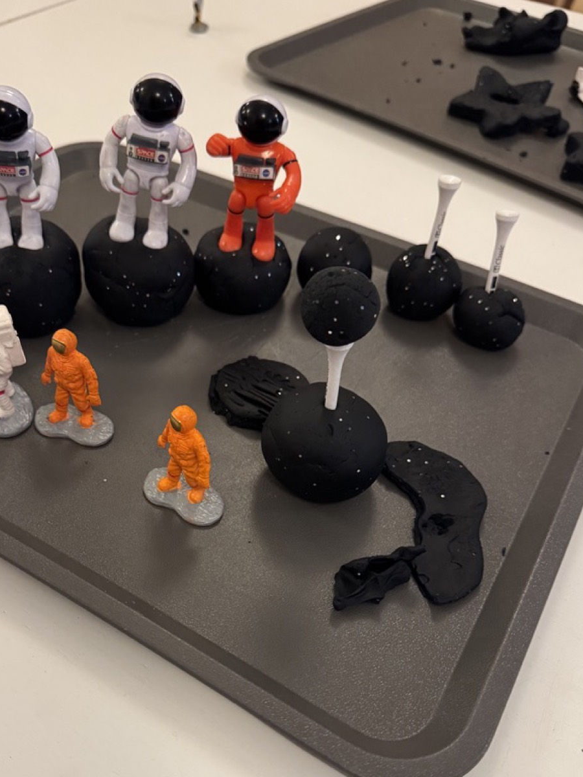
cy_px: 471
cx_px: 209
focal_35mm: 32
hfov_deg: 43.7
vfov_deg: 56.3
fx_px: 719
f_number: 1.78
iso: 400
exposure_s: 1/60
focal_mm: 6.76
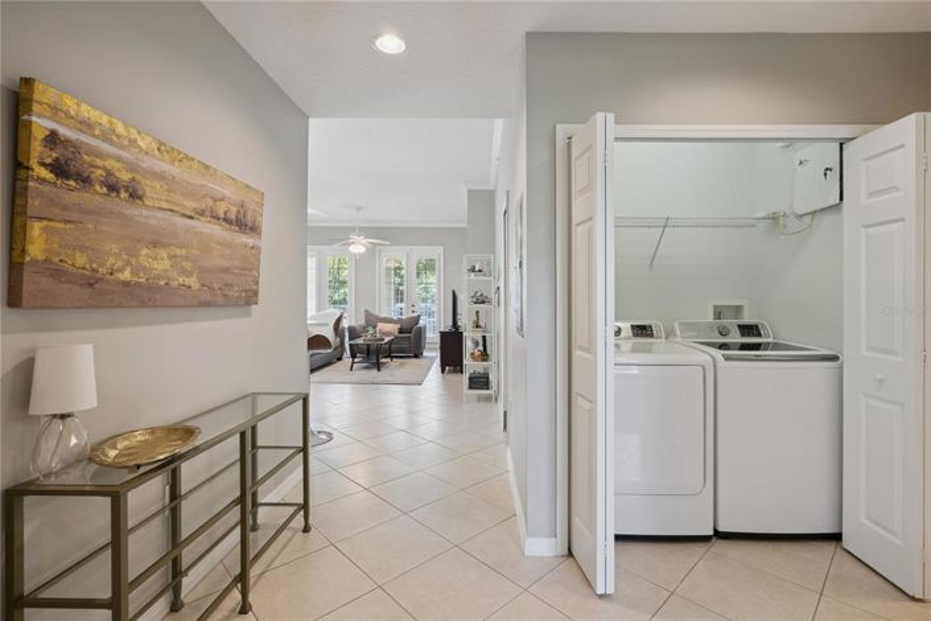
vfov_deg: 73.7
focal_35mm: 16
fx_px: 414
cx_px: 466
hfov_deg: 96.7
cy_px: 310
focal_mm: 16
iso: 1250
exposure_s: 1/50
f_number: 8
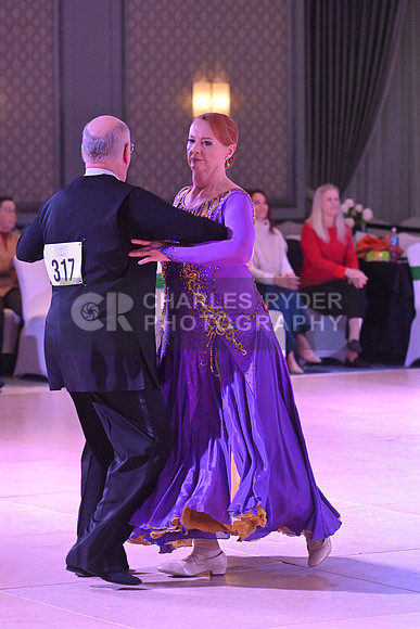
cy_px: 314
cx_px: 210
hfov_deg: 8.9
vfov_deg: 13.2
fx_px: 2711
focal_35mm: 155
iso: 6400
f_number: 6.3
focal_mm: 155
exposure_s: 1/400
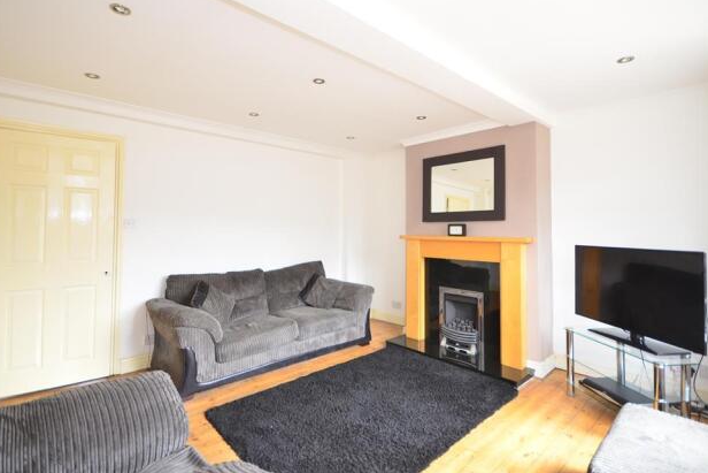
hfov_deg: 91.5
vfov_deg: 68.8
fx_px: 345
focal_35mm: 18
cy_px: 227
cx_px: 363
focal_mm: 11
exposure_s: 1/25
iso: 200
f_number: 5
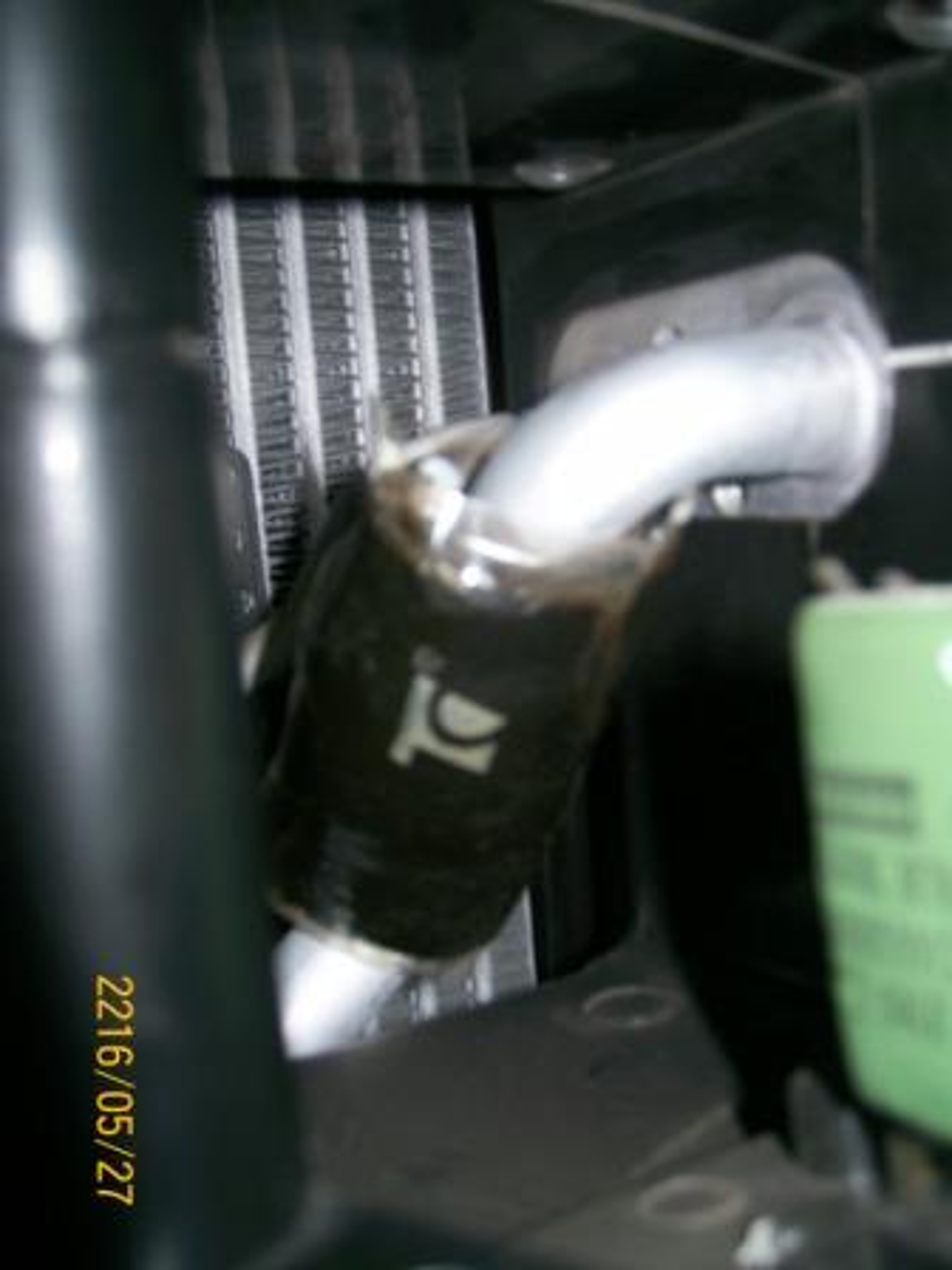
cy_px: 635
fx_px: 1283
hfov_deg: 40.7
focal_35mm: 35
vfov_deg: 52.6
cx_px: 476
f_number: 2.8
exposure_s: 1/45.3
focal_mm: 5.8
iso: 80
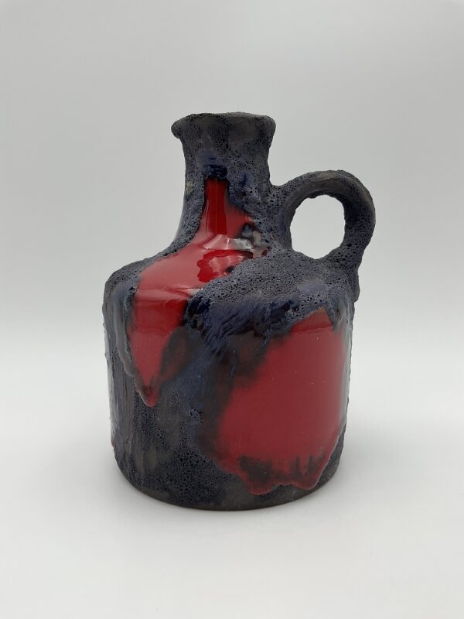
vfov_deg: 61.7
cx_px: 232
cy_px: 310
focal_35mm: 29
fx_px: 518
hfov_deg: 48.2
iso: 16
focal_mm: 3
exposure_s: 1/279
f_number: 1.8
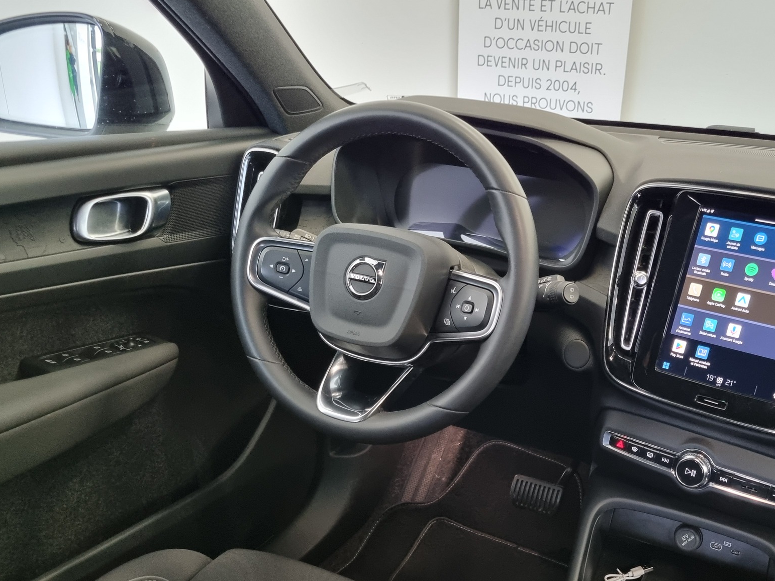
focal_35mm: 34
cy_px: 369
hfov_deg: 53.3
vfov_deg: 41.4
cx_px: 492
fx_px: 761
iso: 640
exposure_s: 1/40
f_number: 1.8
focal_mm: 5.4
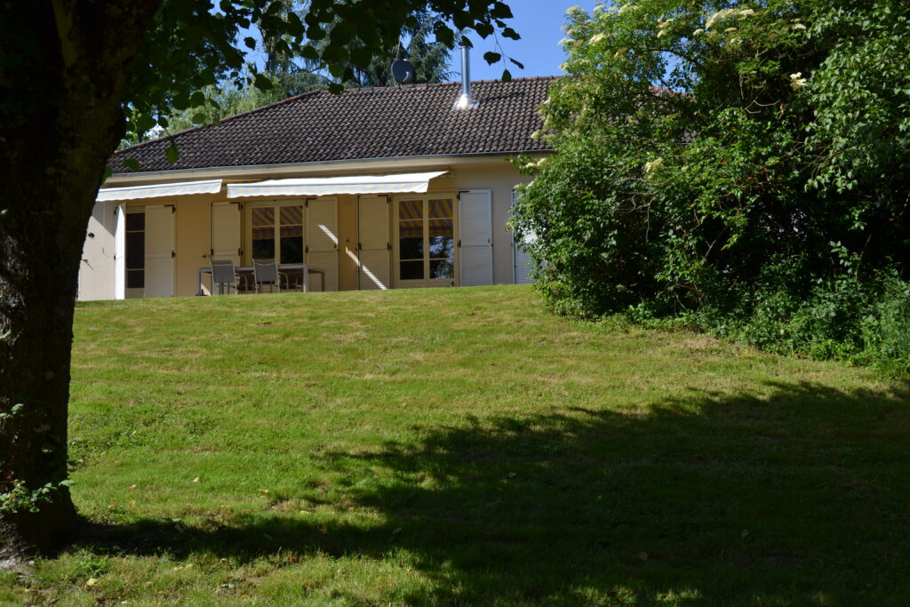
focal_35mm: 36
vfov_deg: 36.9
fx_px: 910
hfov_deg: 53.1
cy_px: 304
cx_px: 455
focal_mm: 24
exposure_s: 1/250
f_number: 8
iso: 100
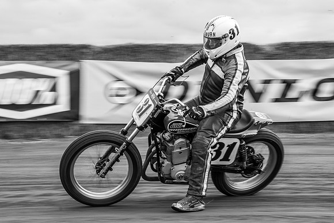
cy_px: 110
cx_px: 148
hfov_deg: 18.4
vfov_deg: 12.4
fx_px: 1030
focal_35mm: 111
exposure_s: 1/160
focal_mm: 62
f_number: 14
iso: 200
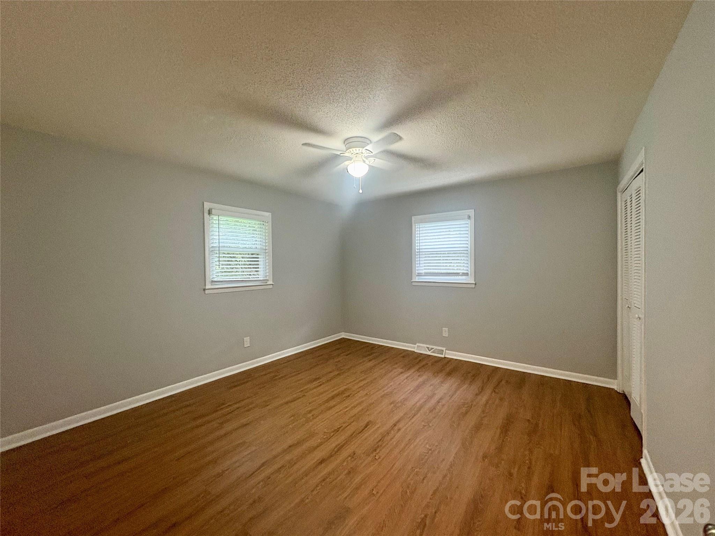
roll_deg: +0.8
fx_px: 289
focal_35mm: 14
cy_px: 268
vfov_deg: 85.7
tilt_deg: -0.7
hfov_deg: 102.1
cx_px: 358
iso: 500
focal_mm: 2.22
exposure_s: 1/60
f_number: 2.2
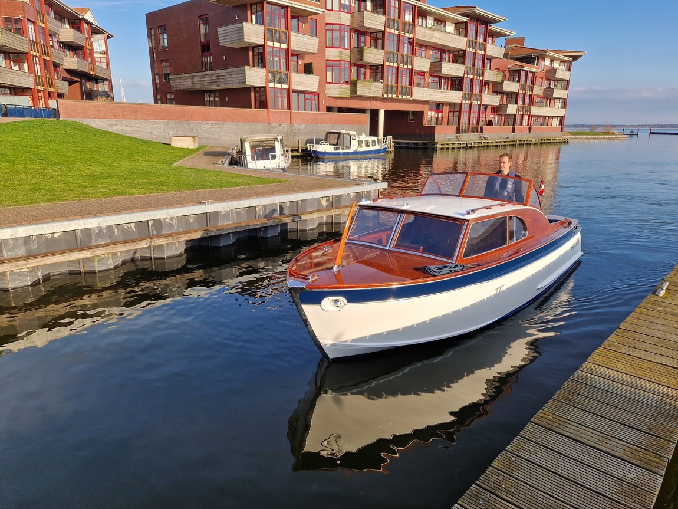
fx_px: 470
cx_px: 353
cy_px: 247
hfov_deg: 71.6
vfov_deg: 56.8
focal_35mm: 24
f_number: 1.8
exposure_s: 1/882
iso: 50
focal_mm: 5.4
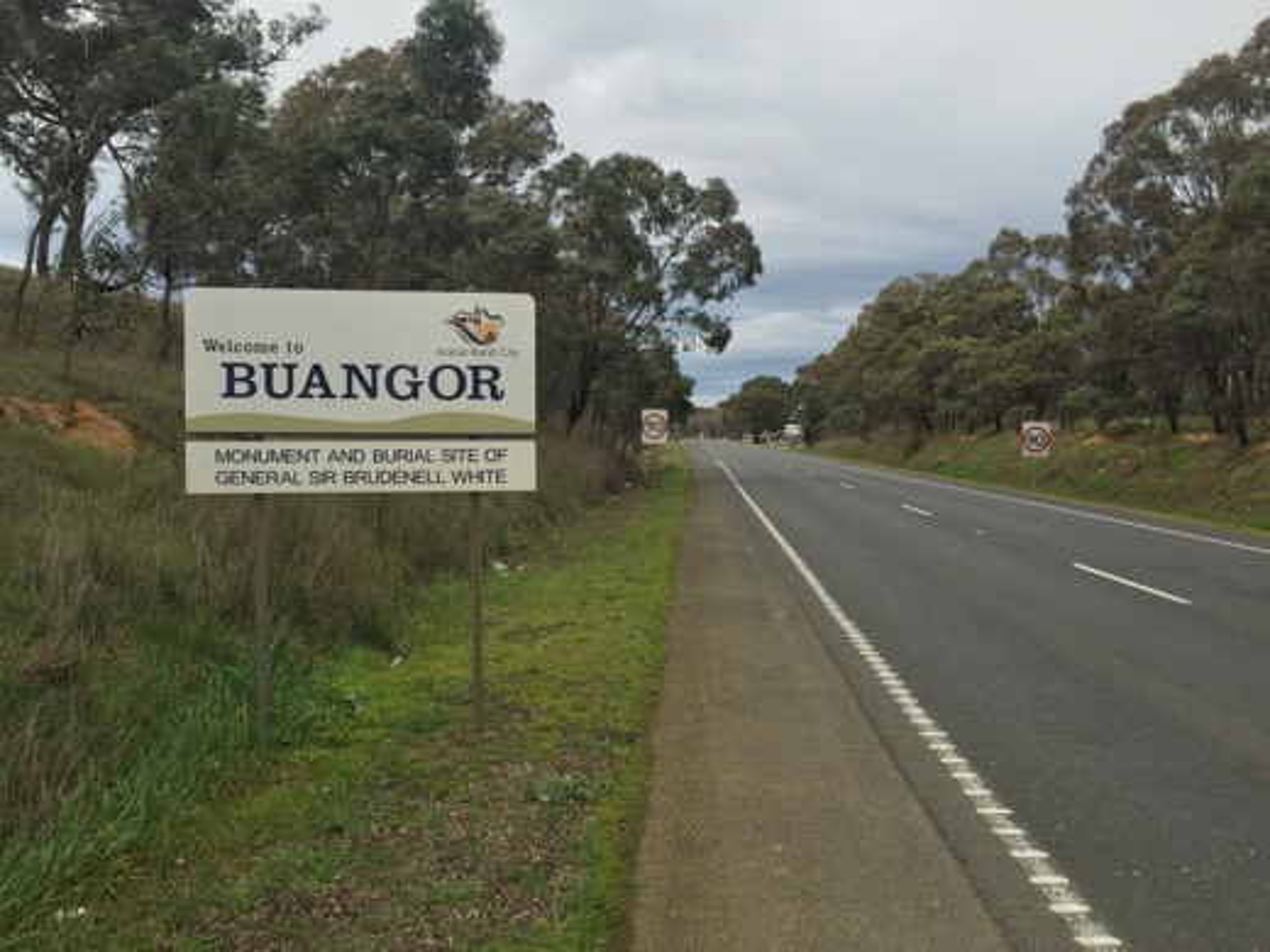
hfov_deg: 61.7
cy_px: 476
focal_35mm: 29
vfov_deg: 48.2
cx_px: 635
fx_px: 1064
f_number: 2.2
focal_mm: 4.15
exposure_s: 1/719
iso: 32
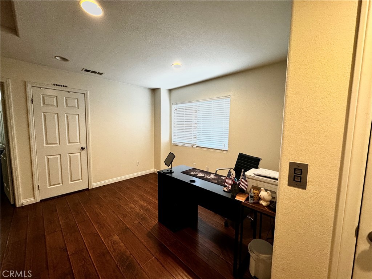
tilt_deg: -6.0
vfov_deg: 85.7
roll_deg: -1.2
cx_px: 186
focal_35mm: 14
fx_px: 150
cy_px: 140
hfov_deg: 102.1
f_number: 2.2
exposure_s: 1/120
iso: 250
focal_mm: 2.22
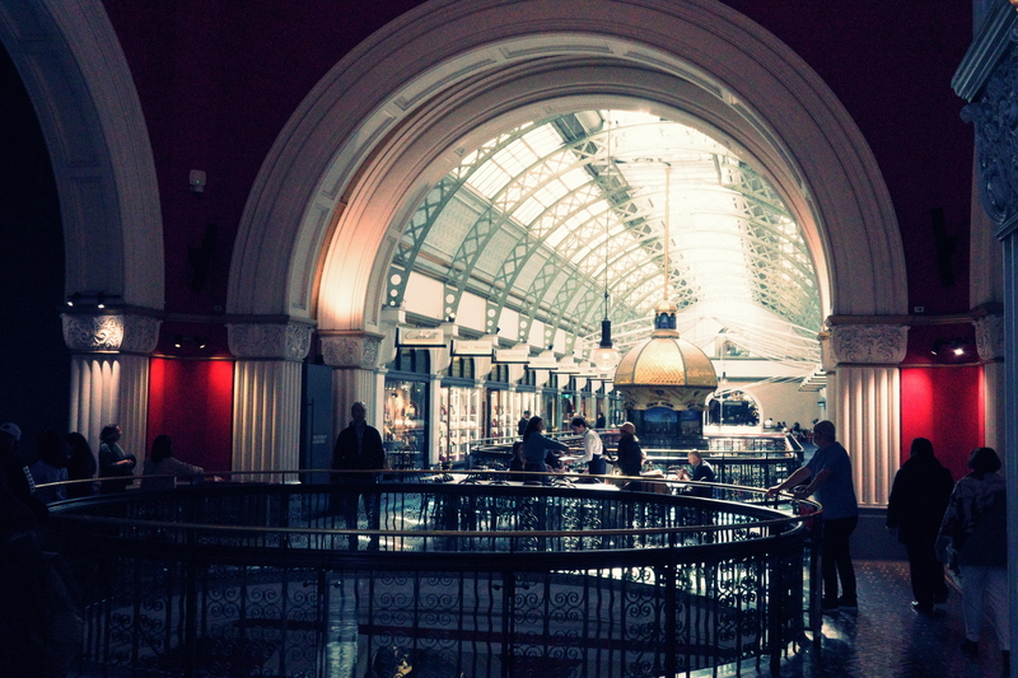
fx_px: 1131
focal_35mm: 40
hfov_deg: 48.5
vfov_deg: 33.4
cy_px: 339
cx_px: 509
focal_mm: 26
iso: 8000
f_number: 16
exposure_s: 1/100
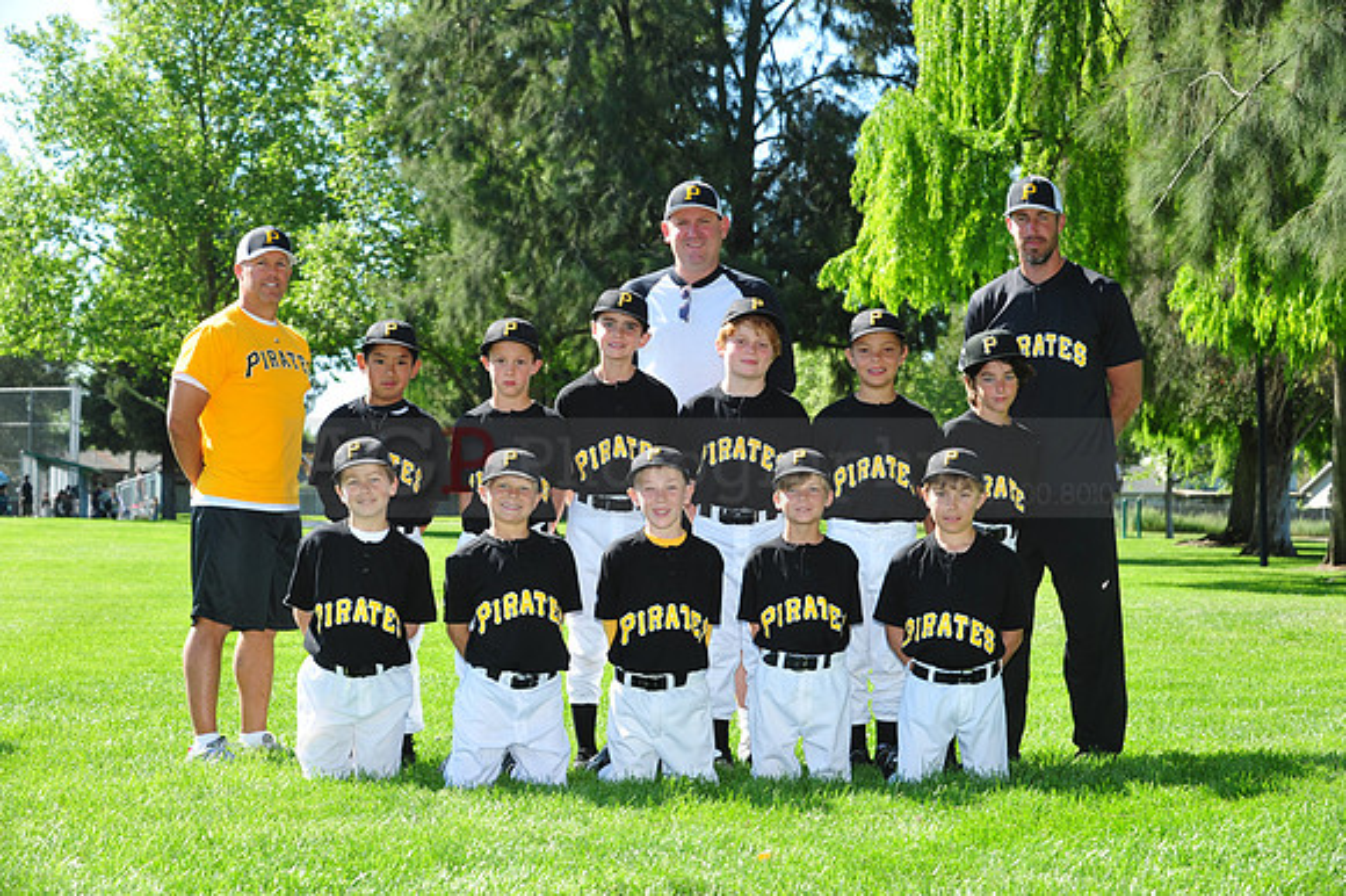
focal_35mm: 80
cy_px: 448
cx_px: 673
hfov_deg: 25.4
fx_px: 2989
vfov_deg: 17.0
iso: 200
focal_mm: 80
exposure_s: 1/160
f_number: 8
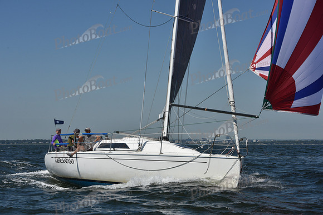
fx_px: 628
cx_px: 162
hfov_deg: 28.8
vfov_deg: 19.5
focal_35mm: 70
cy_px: 108
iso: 250
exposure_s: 1/1250
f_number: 10
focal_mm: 70
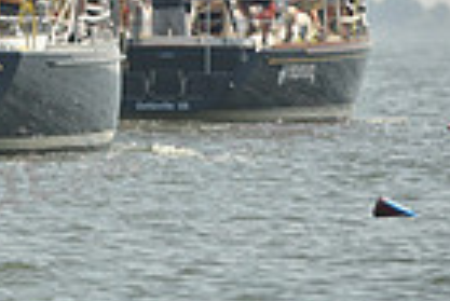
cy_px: -241
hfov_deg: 1.2
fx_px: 20922
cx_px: -482
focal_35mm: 1672
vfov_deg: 0.8
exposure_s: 1/1250
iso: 320
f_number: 7.1
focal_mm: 400
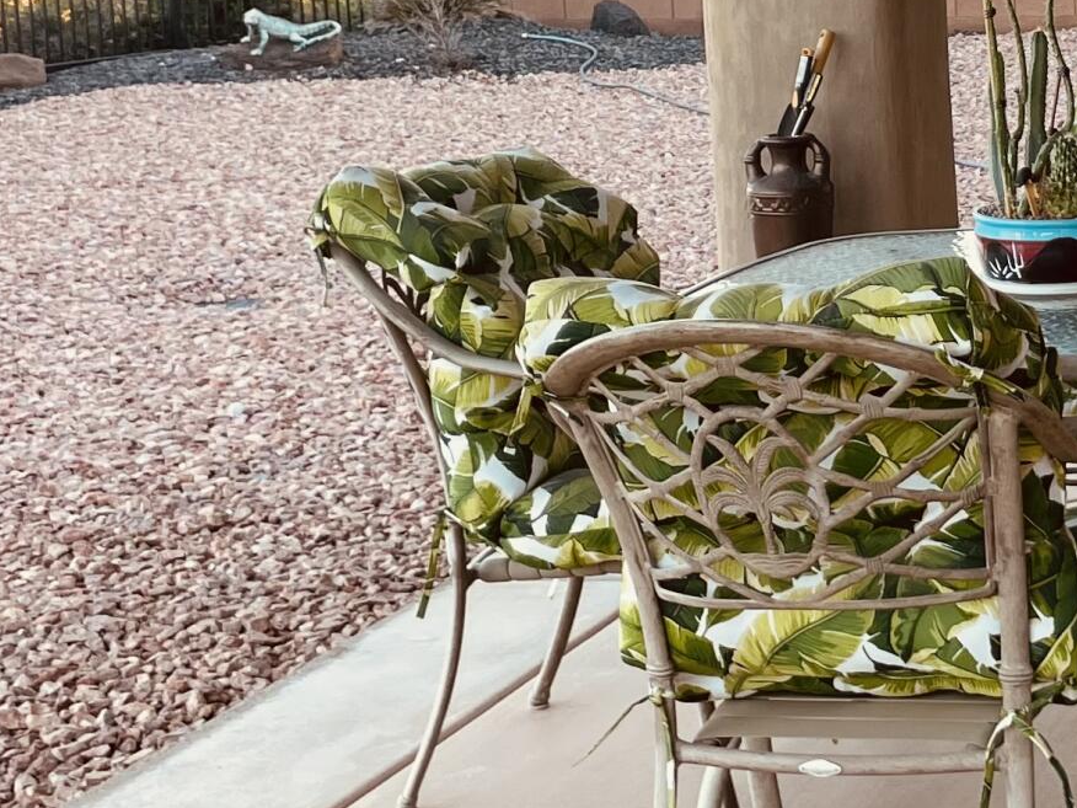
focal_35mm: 89
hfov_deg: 21.3
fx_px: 2769
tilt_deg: -6.4
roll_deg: +3.9
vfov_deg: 16.5
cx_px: 1047
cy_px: 167
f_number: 1.6
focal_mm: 4.2
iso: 32
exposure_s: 1/122
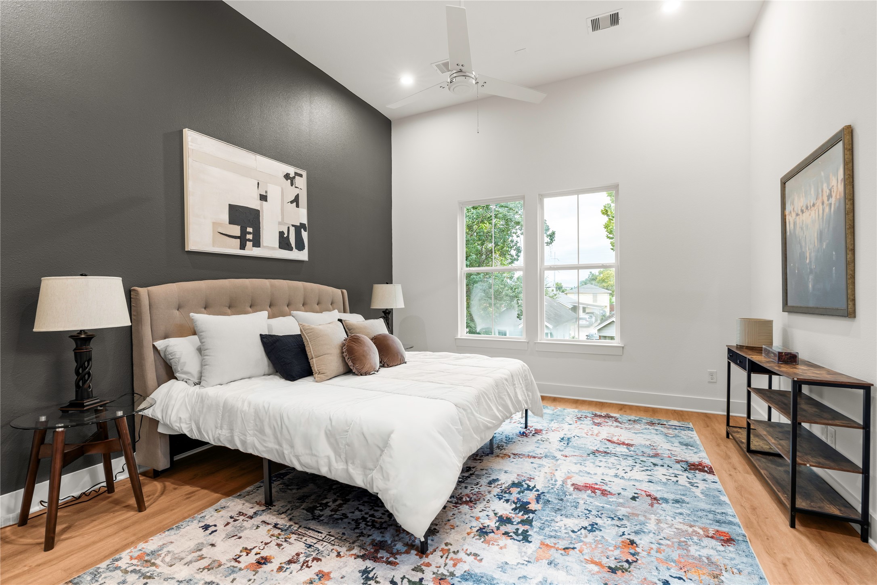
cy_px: 292
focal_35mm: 16
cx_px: 438
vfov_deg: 73.7
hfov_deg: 96.7
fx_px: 390
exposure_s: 3.2
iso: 200
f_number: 9
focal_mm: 16
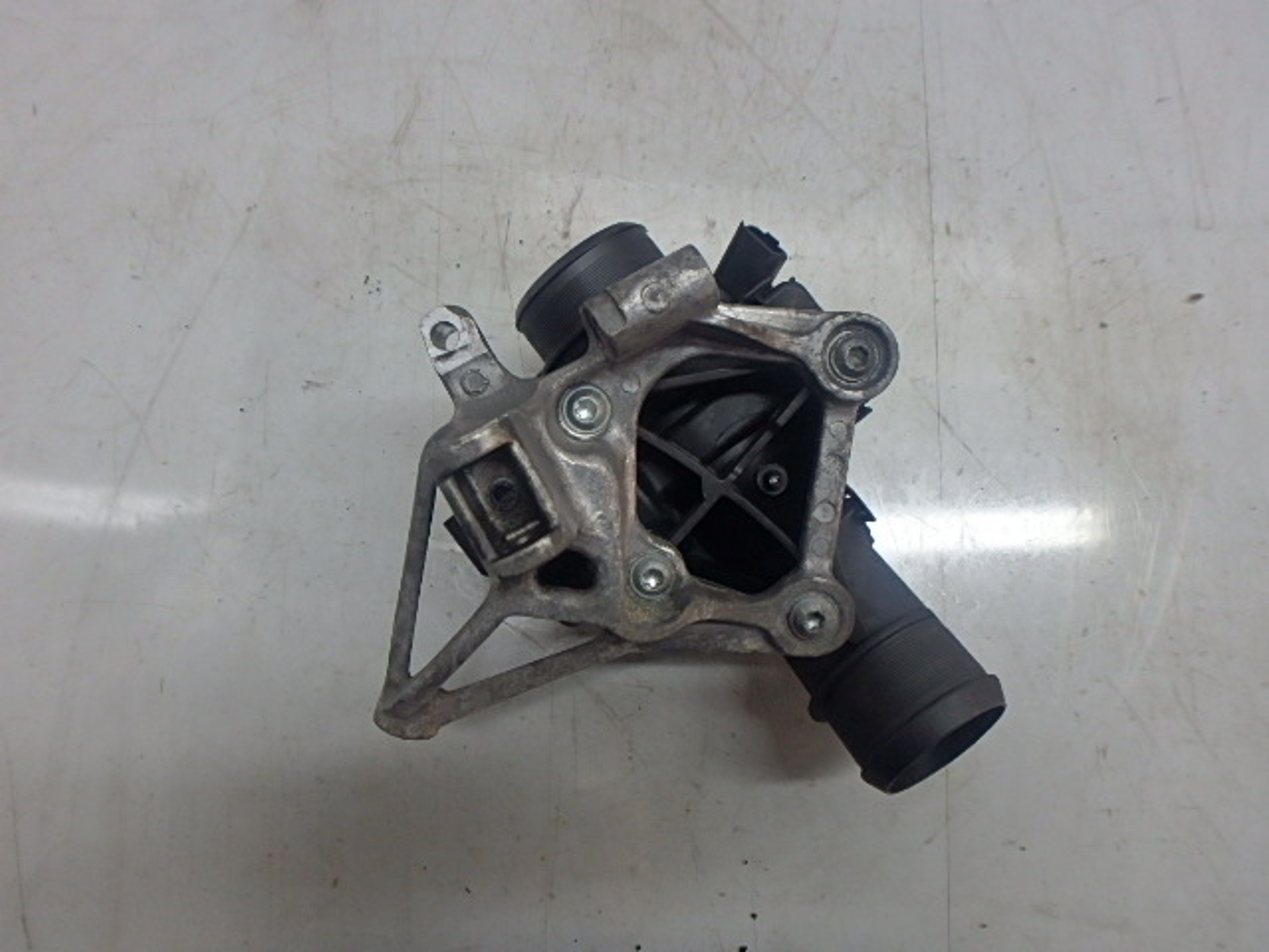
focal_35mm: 21
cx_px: 634
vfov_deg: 63.4
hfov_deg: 79.0
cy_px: 476
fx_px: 770
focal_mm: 3.7
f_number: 3.5
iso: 200
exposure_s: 1/50
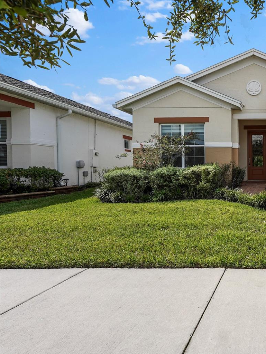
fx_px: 215
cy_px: 178
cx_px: 276
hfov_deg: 49.5
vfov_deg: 79.0
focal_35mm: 21
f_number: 5.6
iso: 200
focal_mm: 14
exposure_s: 1/1000
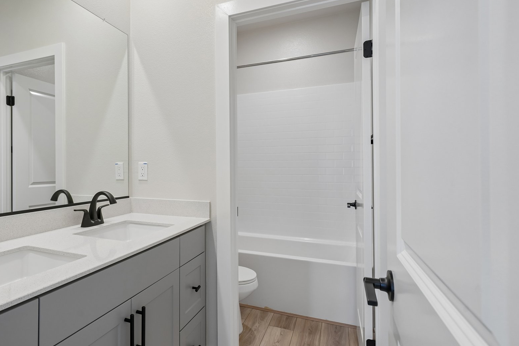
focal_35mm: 21
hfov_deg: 79.7
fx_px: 303
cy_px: 164
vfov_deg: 59.5
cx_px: 195
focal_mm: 16
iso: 400
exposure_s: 1/20
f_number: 8
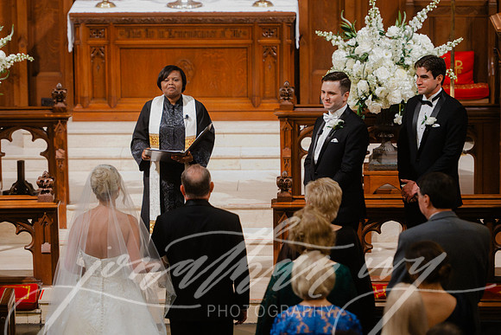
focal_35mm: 208
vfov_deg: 6.6
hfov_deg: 9.9
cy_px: 150
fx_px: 2894
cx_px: 258
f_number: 2.8
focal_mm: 185
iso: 10000
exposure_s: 1/160
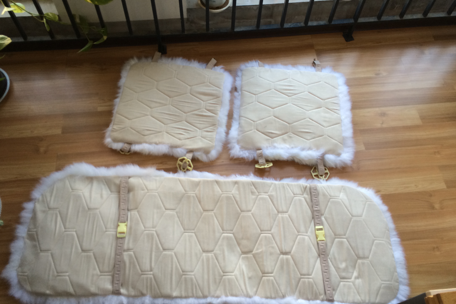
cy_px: 137
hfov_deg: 60.3
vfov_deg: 42.3
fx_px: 393
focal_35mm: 31
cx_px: 229
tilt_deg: -59.5
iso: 32
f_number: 2.2
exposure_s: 1/40
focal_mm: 4.15
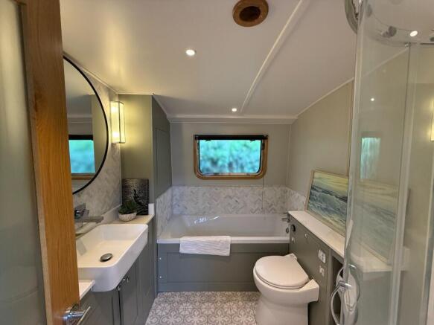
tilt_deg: -4.3
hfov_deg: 102.1
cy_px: 162
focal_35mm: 14
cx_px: 217
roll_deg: -0.9
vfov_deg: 85.7
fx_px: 175
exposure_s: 1/100
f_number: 2.2
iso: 250
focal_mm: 2.22
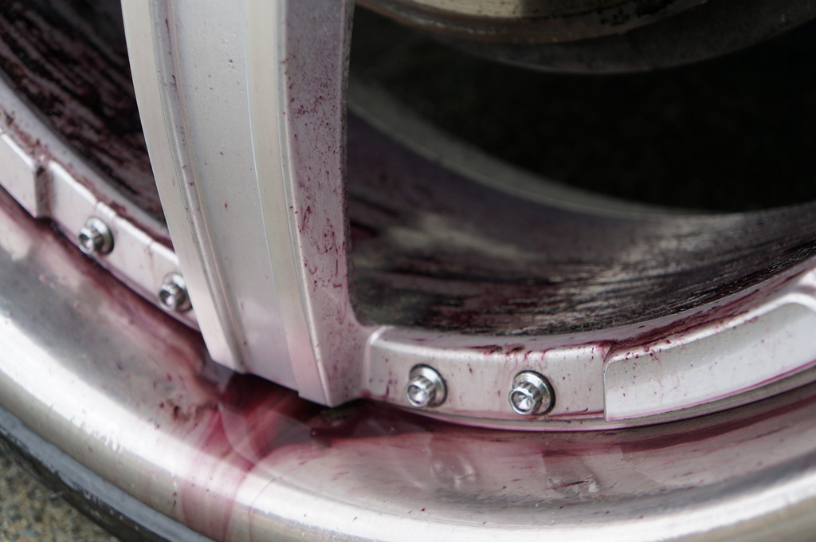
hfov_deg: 32.7
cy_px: 271
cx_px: 408
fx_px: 1392
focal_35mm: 62
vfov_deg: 22.0
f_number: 4.5
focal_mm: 41
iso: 100
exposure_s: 1/80
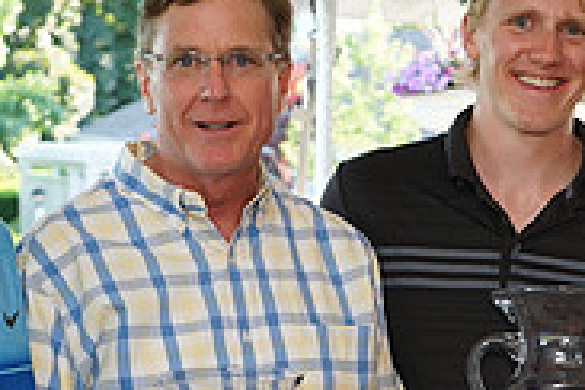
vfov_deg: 10.5
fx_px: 2112
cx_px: 384
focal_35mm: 130
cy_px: 238
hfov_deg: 15.7
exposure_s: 1/80
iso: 250
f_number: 5
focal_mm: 41
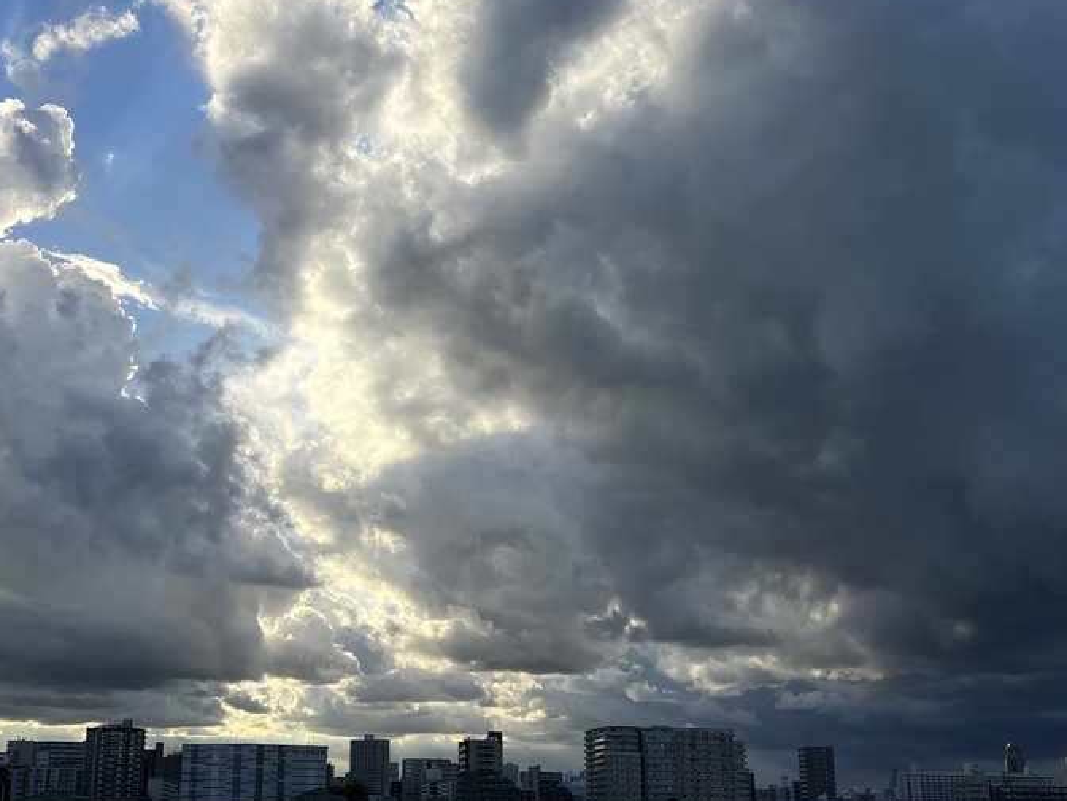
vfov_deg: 29.0
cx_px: 432
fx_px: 1541
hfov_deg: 38.1
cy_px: 289
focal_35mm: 50
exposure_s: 1/2703
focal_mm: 3.99
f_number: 1.8
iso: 32
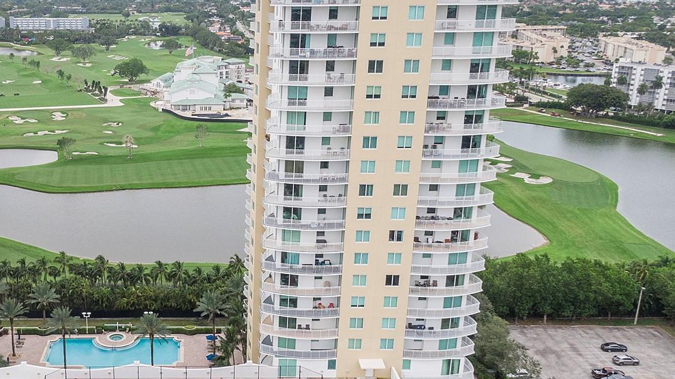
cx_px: 183
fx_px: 716
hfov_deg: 48.8
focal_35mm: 40
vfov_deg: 29.7
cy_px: 209
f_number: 2.8
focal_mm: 4.39
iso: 100
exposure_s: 1/1600
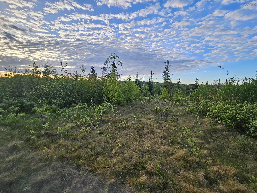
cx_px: 128
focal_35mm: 13
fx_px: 97
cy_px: 96
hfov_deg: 106.2
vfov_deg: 89.9
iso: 50
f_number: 2.2
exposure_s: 1/525
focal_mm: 2.2
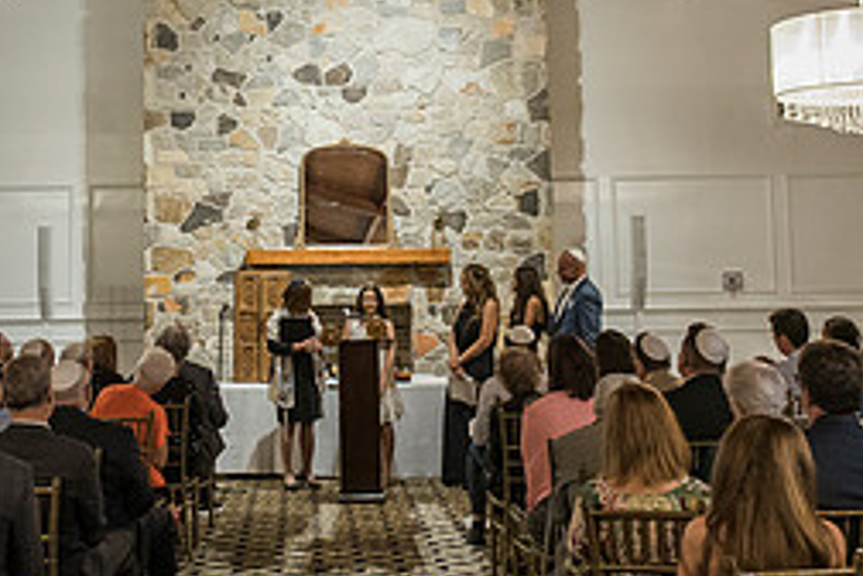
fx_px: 1342
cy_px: 115
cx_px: 314
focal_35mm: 56
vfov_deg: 23.8
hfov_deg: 35.4
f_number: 2.8
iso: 2500
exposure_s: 1/80
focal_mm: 24
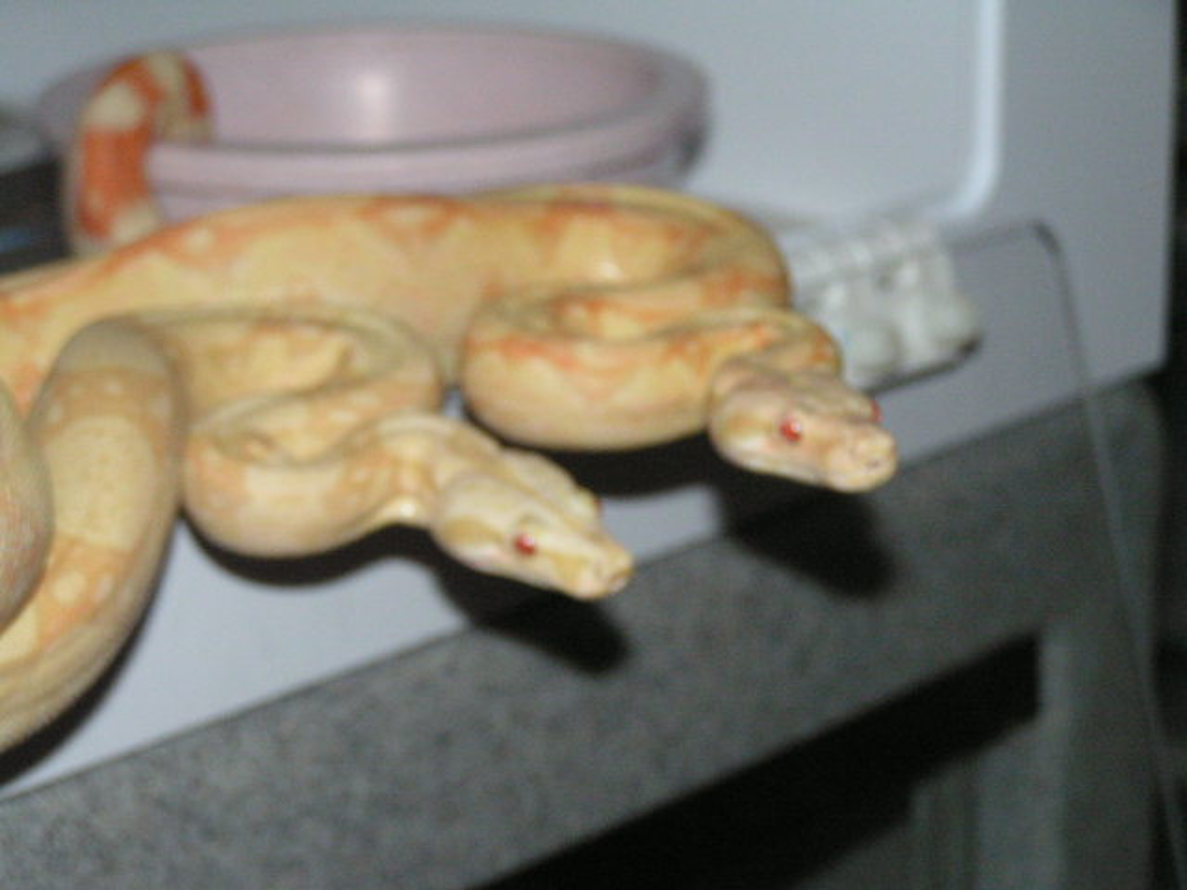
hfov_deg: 17.7
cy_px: 445
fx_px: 3806
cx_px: 594
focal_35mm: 111
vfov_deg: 13.3
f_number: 3.2
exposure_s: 1/125
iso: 200
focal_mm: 18.5
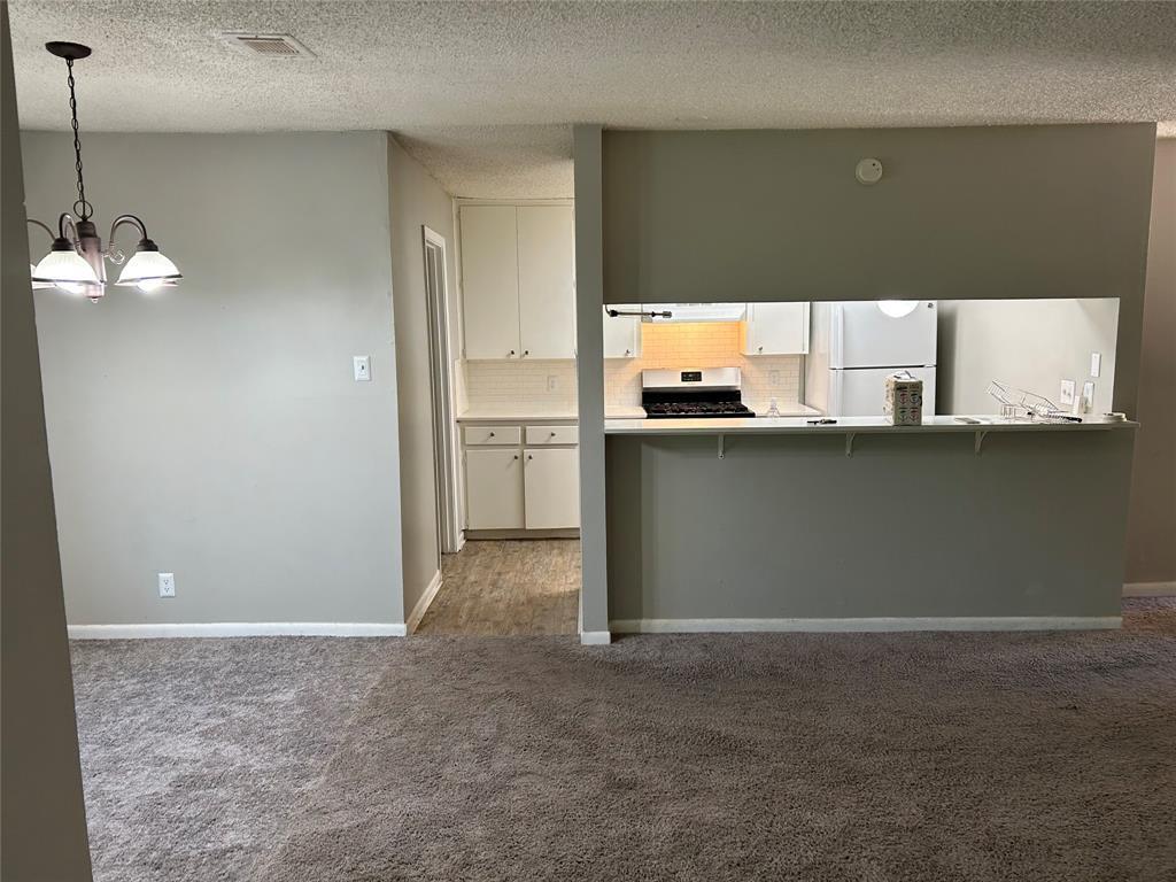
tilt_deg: -7.4
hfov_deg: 67.3
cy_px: 441
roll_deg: +0.3
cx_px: 588
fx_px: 883
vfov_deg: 53.1
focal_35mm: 26
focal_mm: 5.7
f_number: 1.5
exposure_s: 1/60
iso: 80
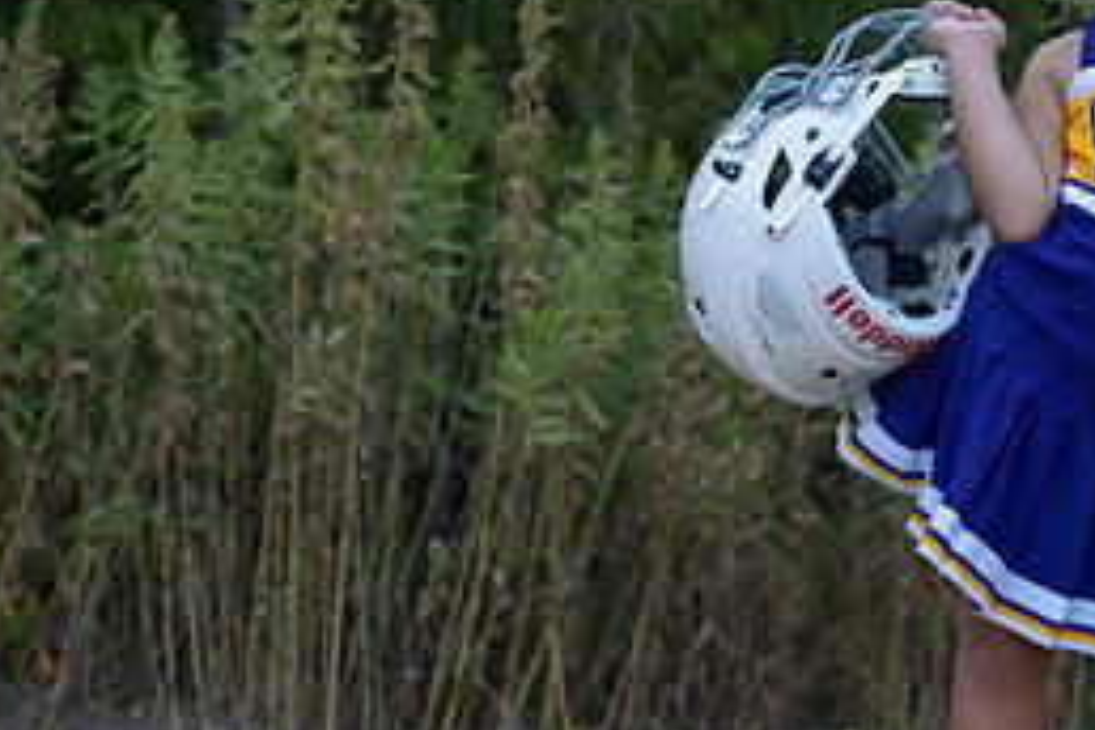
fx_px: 5961
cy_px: 363
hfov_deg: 10.4
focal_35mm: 196
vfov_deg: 7.0
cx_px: 1200
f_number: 2.8
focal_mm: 79
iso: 125
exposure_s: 1/320
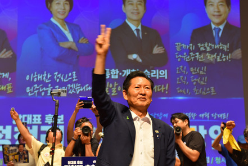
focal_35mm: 66
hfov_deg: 30.5
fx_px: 455
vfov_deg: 20.6
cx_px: 135
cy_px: 97
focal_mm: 52
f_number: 4
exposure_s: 1/60
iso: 560
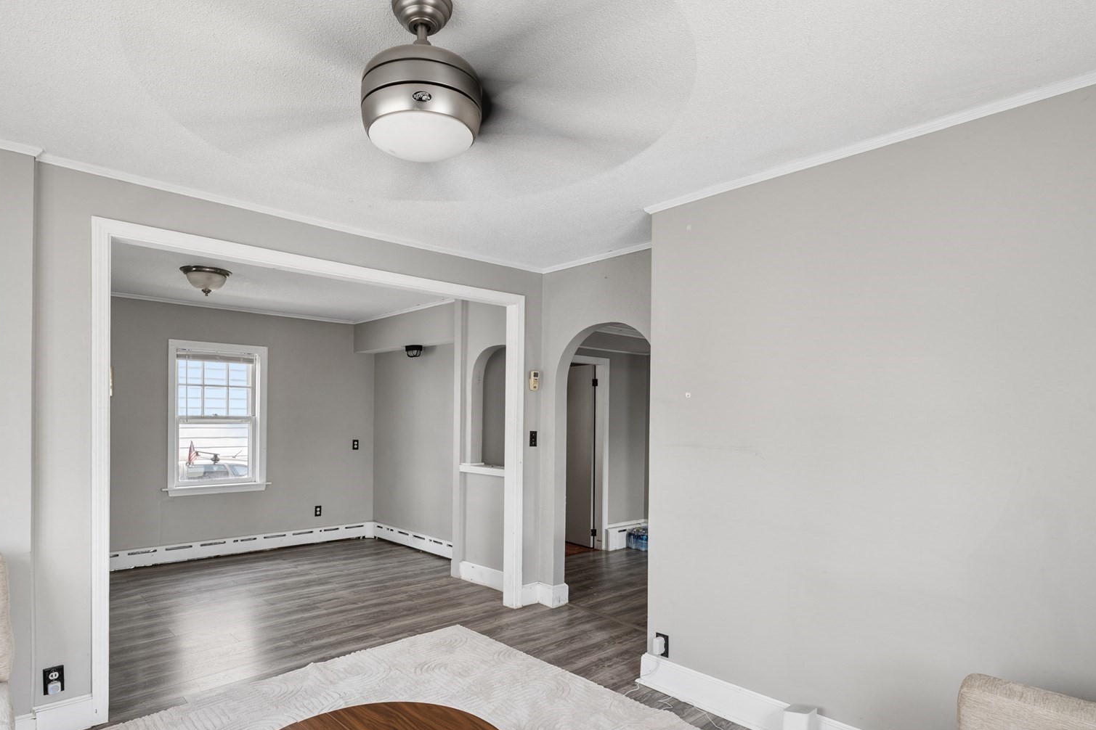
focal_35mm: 19
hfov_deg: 86.5
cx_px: 482
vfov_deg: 64.2
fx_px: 578
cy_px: 426
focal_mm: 14
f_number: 8
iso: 400
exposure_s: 1/50
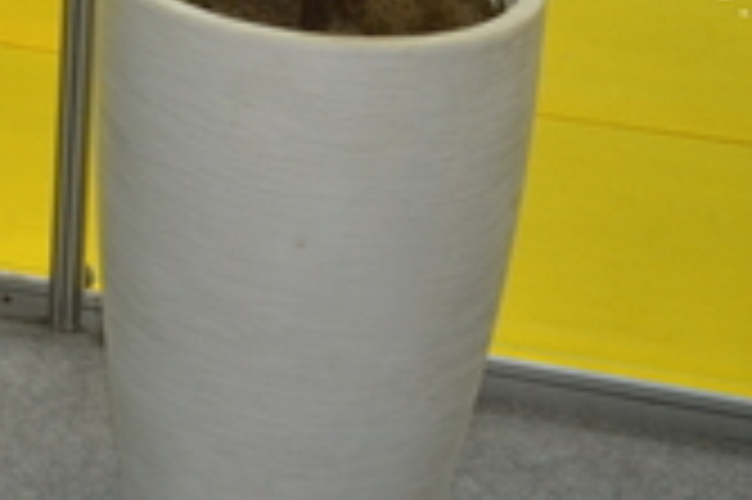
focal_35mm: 113
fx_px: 2358
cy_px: -441
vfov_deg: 11.2
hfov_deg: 15.4
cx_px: -626
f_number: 3.5
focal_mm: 18
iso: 400
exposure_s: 1/80
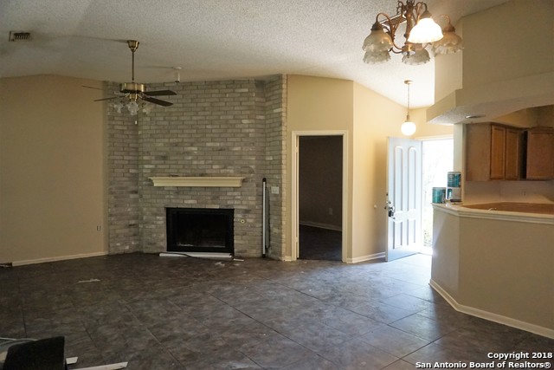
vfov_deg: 53.2
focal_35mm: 24
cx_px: 277
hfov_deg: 73.7
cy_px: 185
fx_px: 369
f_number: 3.5
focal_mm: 16
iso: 2000
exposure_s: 1/160
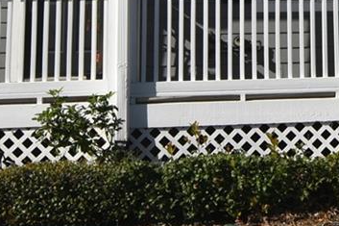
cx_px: 303
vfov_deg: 18.8
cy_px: -53
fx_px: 640
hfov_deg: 28.6
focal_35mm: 68
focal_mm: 10
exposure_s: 1/200
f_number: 10
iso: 100
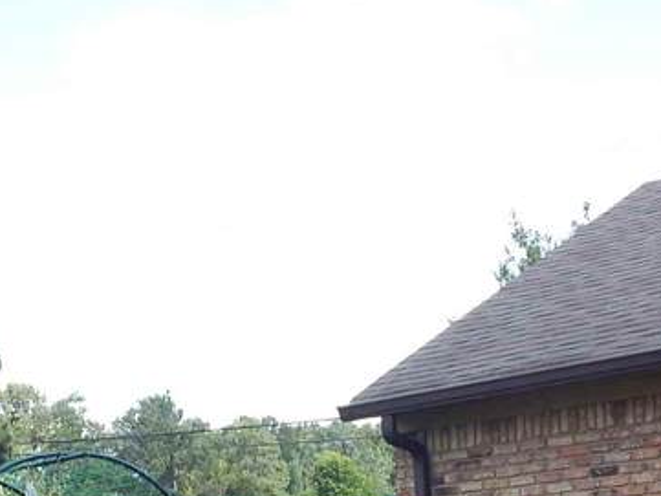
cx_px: 130
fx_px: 1490
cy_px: 840
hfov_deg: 24.6
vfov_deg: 16.4
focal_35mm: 78
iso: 125
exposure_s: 1/400
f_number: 3
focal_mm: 4
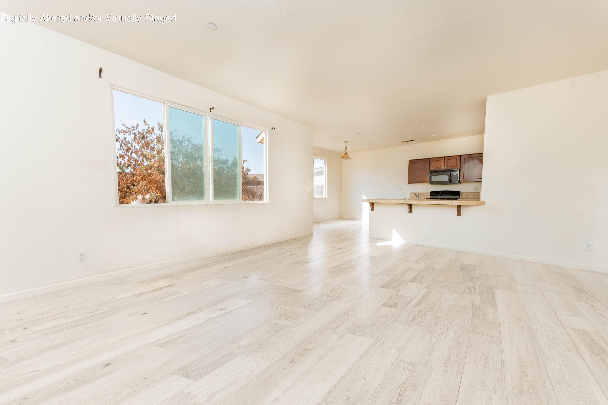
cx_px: 304
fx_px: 236
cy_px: 202
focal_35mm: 14
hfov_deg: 104.3
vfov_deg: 81.2
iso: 100
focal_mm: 14
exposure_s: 1/60
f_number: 8
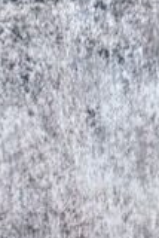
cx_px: 88
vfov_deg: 10.6
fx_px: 1058
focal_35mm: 160
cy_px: 605
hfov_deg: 8.6
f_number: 1.78
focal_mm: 6.86
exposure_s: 1/121
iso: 125
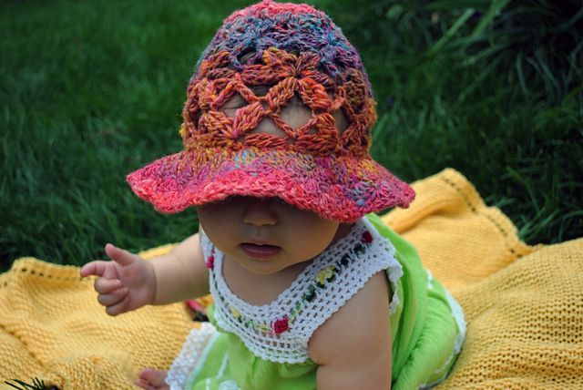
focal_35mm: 45
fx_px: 729
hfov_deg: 43.6
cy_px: 195
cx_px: 292
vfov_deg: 29.9
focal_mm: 30
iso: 140
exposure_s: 1/500
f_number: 4.5
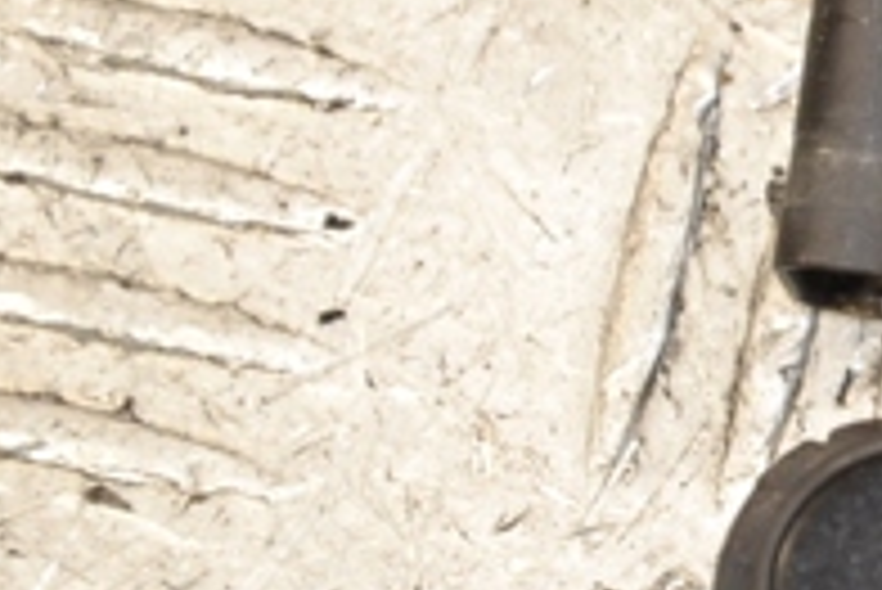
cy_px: 230
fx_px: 12593
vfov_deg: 2.7
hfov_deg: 4.0
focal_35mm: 514
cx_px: 1404
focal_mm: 105
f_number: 5.6
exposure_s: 1/160
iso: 800
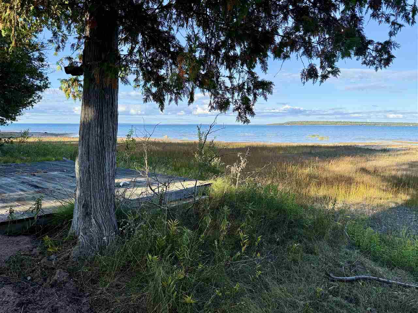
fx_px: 290
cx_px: 209
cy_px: 156
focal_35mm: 24
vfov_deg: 56.8
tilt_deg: -5.1
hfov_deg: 71.6
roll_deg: -0.7
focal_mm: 6.76
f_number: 1.78
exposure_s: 1/1855
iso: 80
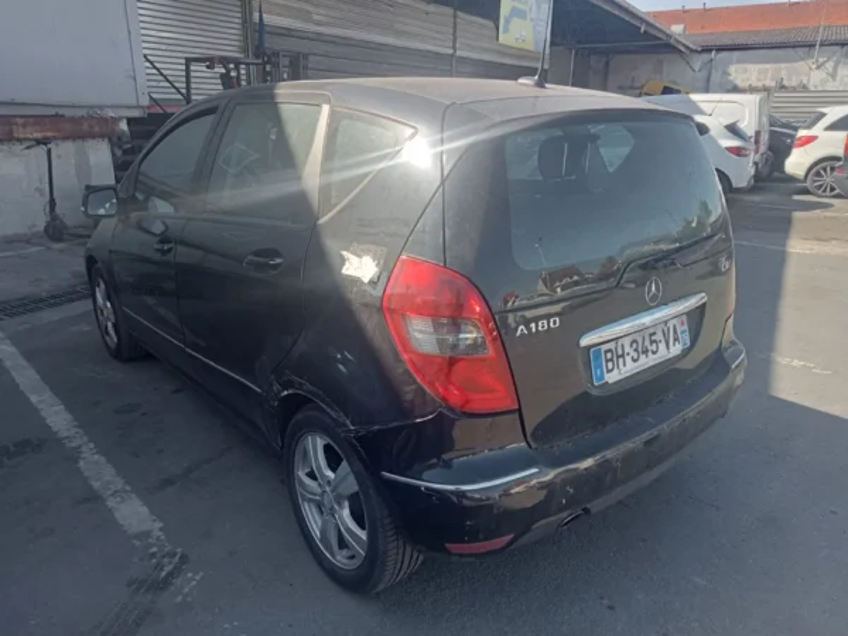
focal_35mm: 28
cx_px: 424
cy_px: 318
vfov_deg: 49.7
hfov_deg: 63.4
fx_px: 686
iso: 100
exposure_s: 1/235
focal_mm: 3.46
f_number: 2.2
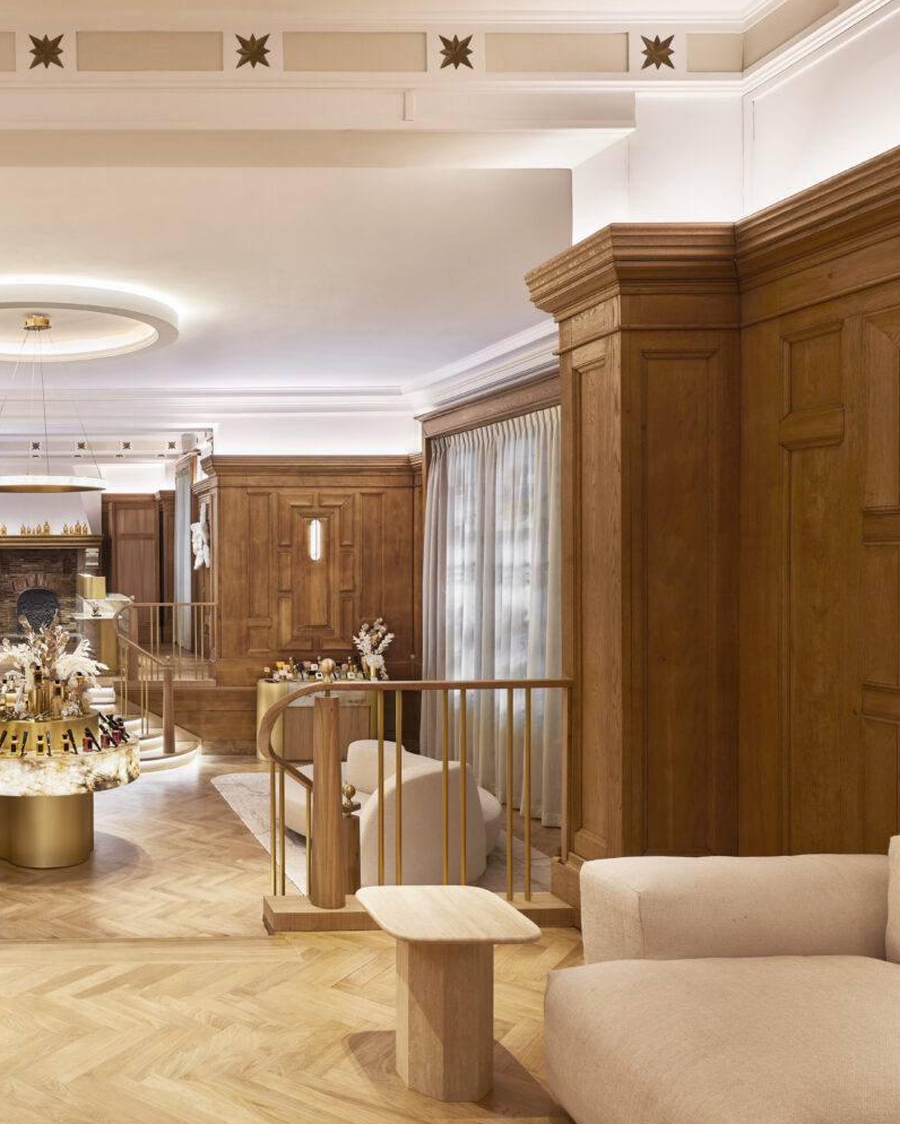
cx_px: 61
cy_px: 567
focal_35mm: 29
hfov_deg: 44.6
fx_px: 965
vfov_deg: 60.4
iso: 100
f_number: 9
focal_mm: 20
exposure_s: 1/4
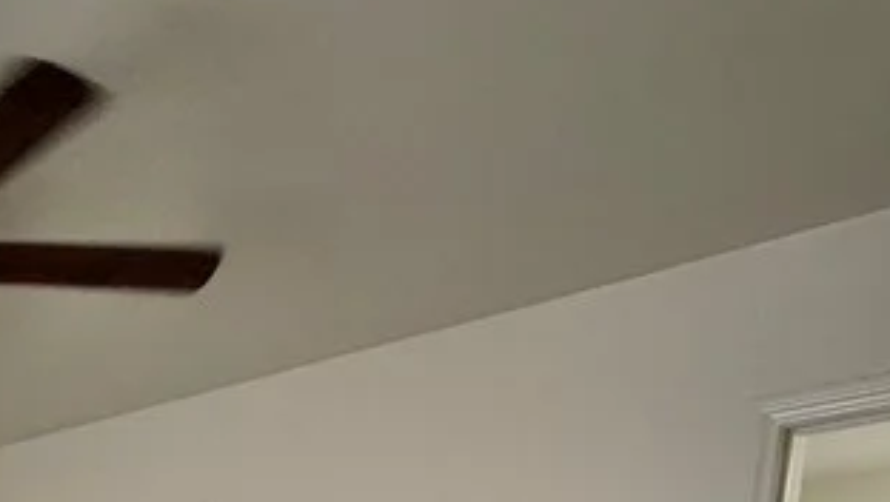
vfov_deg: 17.2
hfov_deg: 34.7
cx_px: -123
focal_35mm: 50
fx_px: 1181
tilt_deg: -14.0
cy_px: 1015
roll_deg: +2.0
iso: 200
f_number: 2.2
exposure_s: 1/120
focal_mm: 2.22
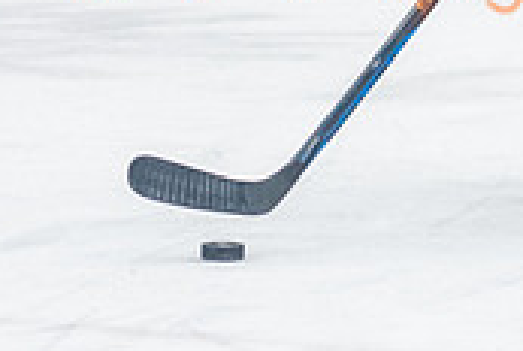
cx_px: 769
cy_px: -162
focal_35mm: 661
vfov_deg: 2.1
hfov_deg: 3.1
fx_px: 9619
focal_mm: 86
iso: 4000
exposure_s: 1/800
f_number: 2.8
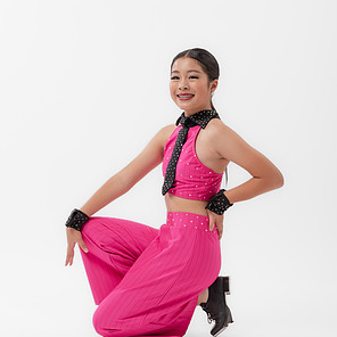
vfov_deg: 21.6
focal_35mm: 80
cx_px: 169
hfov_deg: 21.7
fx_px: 881
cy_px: 188
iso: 640
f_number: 8
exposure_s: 1/160
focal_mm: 62
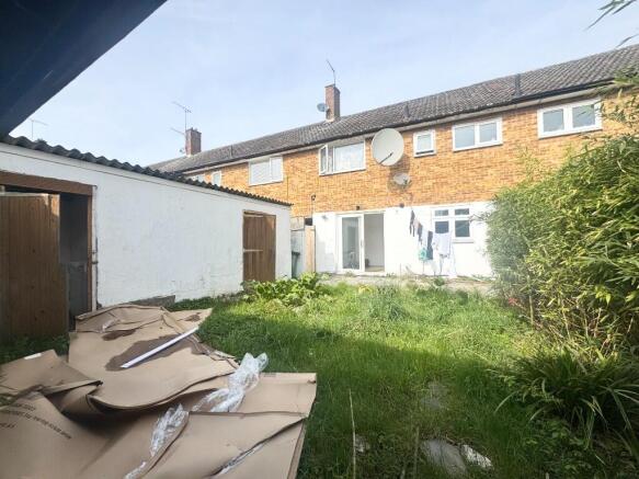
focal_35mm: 14
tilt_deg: +0.9
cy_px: 240
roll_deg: +1.3
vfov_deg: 85.7
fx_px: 258
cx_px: 320
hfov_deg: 102.1
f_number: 2.2
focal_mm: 2.22
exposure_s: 1/2494
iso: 50
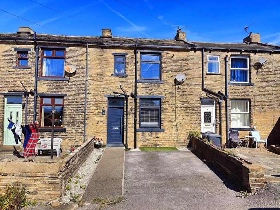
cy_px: 105
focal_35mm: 23
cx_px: 140
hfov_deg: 73.9
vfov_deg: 59.0
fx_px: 186
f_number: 1.8
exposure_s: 1/2610
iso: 64
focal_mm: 6.06
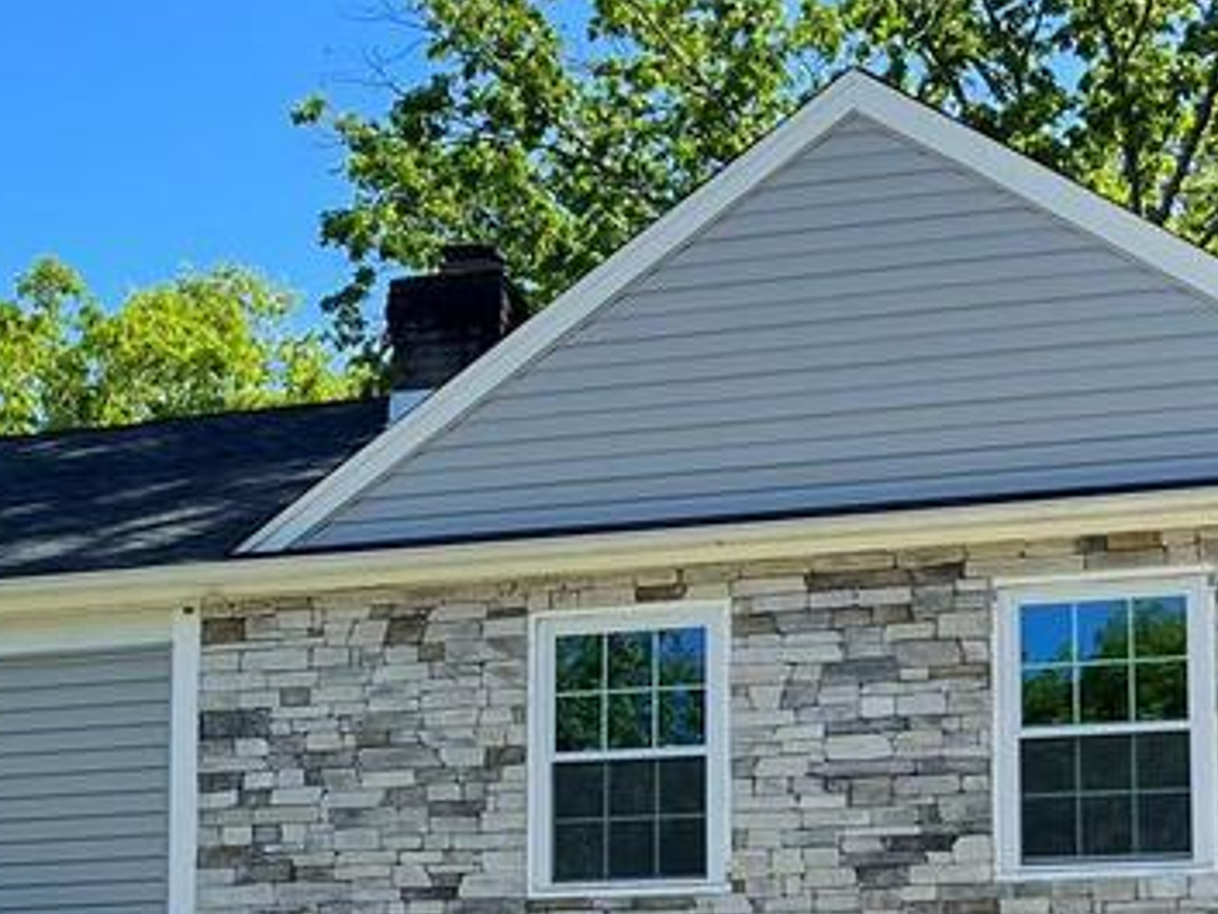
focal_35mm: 106
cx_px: 59
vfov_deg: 13.8
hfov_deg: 18.2
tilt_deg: +9.6
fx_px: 3731
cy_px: 831
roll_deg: -1.1
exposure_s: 1/1821
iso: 32
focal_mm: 5.1
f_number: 1.6
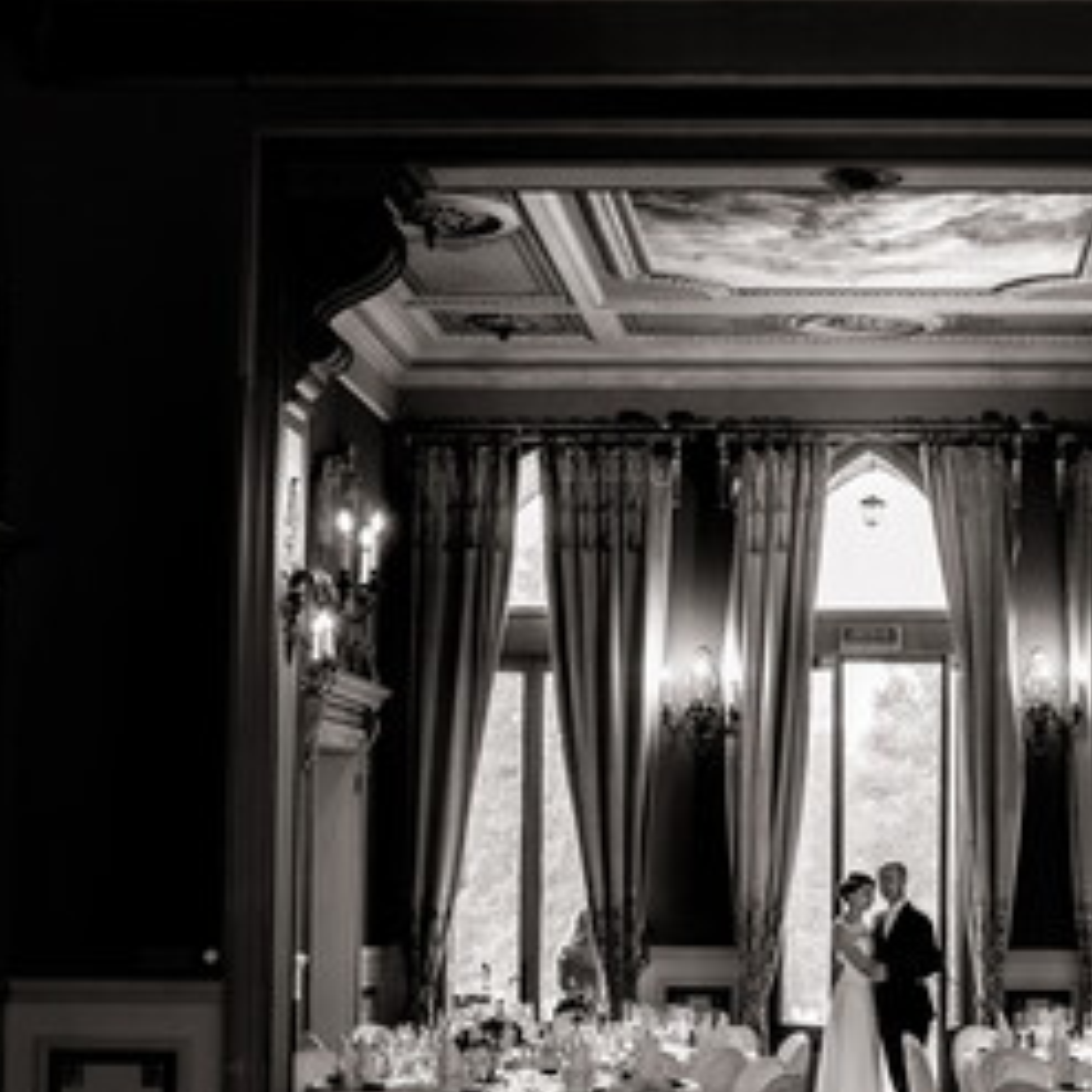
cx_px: 867
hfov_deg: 24.0
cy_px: 650
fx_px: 2534
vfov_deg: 24.3
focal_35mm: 71
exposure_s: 1/125
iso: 500
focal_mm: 35
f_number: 2.2
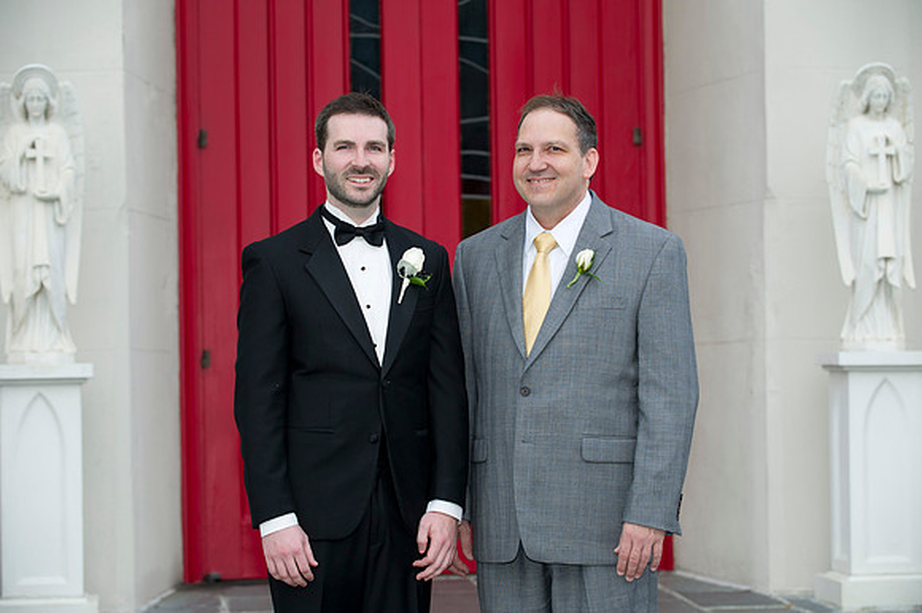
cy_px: 306
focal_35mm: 98
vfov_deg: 13.9
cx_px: 461
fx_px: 2508
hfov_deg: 20.8
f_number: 4
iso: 200
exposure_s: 1/125
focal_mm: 98
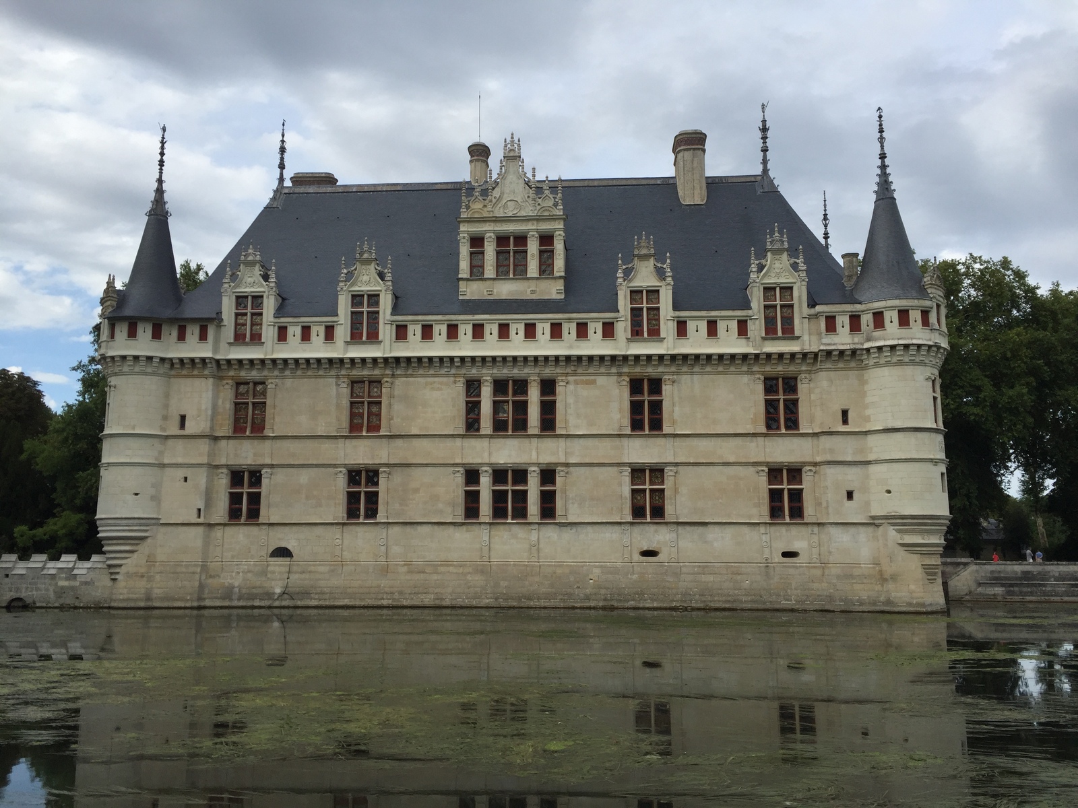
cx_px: 539
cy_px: 404
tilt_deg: +10.3
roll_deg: -0.3
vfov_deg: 48.2
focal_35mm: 29
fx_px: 903
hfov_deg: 61.7
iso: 32
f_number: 2.2
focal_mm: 4.15
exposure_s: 1/1582
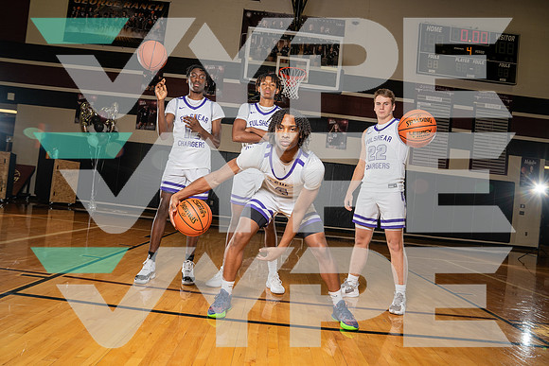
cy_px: 183
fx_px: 366
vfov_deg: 53.2
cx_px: 274
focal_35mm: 24
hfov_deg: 73.7
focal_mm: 24
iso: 320
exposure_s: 1/250
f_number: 5.6
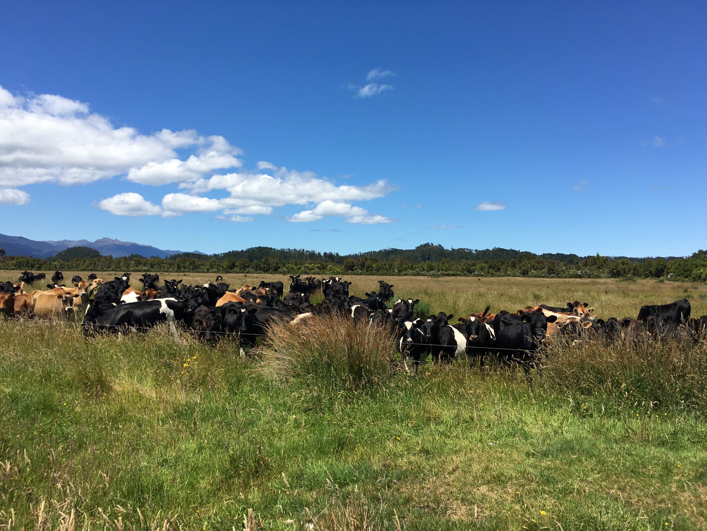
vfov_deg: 48.2
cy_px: 266
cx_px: 354
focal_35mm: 29
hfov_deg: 61.7
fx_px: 592
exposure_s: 1/1789
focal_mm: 4.15
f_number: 2.2
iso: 25
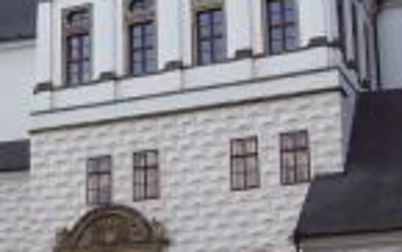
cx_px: 133
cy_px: 89
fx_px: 1152
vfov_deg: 12.5
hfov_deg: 19.7
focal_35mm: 105
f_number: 4.8
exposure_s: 1/279
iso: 80
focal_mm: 6
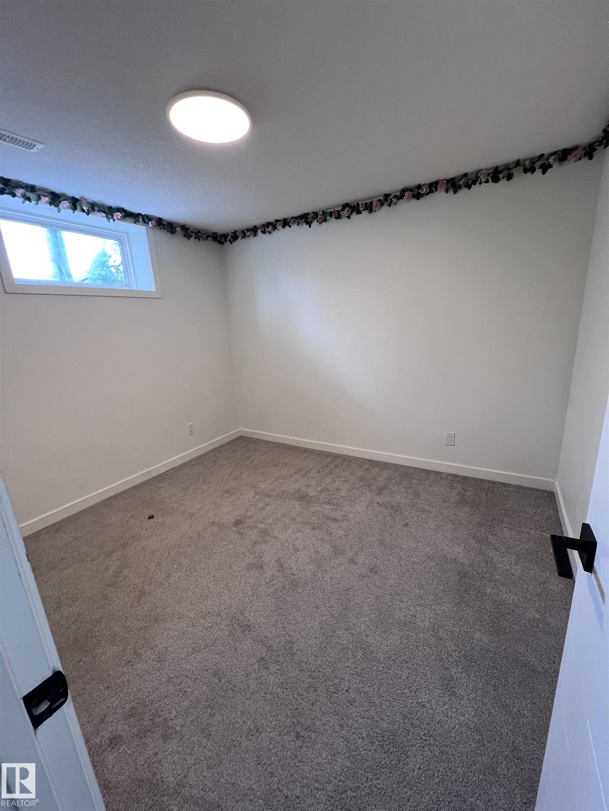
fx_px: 305
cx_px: 304
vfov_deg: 106.2
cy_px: 406
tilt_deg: -12.9
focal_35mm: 13
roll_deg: +3.7
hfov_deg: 89.9
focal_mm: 1.57
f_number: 1.8
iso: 250
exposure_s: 1/120
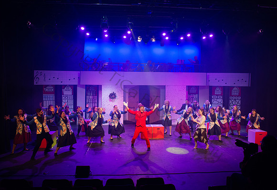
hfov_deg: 65.9
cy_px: 85
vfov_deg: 47.7
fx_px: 214
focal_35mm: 28
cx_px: 141
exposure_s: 1/60
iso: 1250
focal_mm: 24
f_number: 7.1
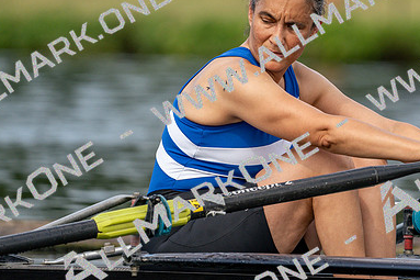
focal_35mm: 747
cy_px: 129
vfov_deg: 1.8
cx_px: 286
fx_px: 8711
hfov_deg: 2.8
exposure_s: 1/1600
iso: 640
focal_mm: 493
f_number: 6.3
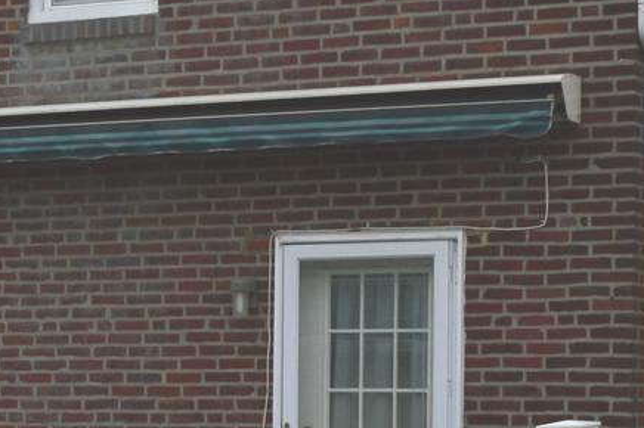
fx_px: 2520
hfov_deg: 14.3
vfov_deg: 9.6
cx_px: -30
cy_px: 429
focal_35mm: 141
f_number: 11
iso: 280
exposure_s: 1/500
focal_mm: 20
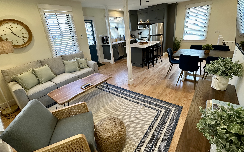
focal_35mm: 15
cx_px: 123
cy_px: 69
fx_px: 100
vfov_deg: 74.6
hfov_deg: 101.5
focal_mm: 2.22
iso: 200
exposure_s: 1/120
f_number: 2.2
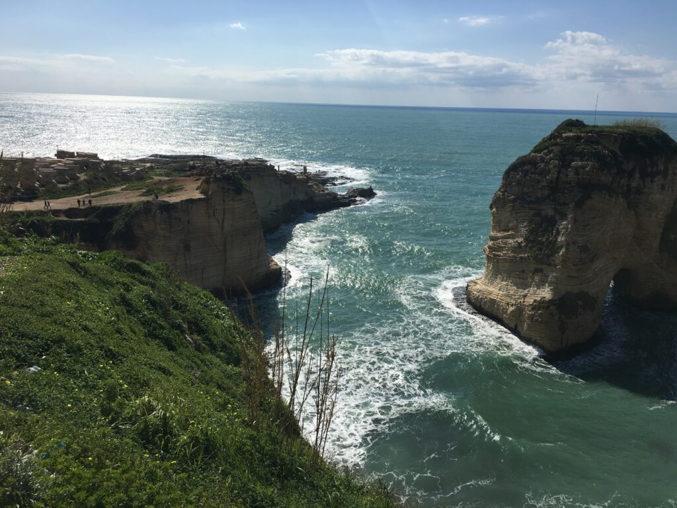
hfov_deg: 61.7
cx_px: 338
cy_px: 254
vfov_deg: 48.2
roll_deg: -0.9
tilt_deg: -14.4
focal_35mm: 29
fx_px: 567
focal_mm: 4.15
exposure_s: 1/4274
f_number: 2.2
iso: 25
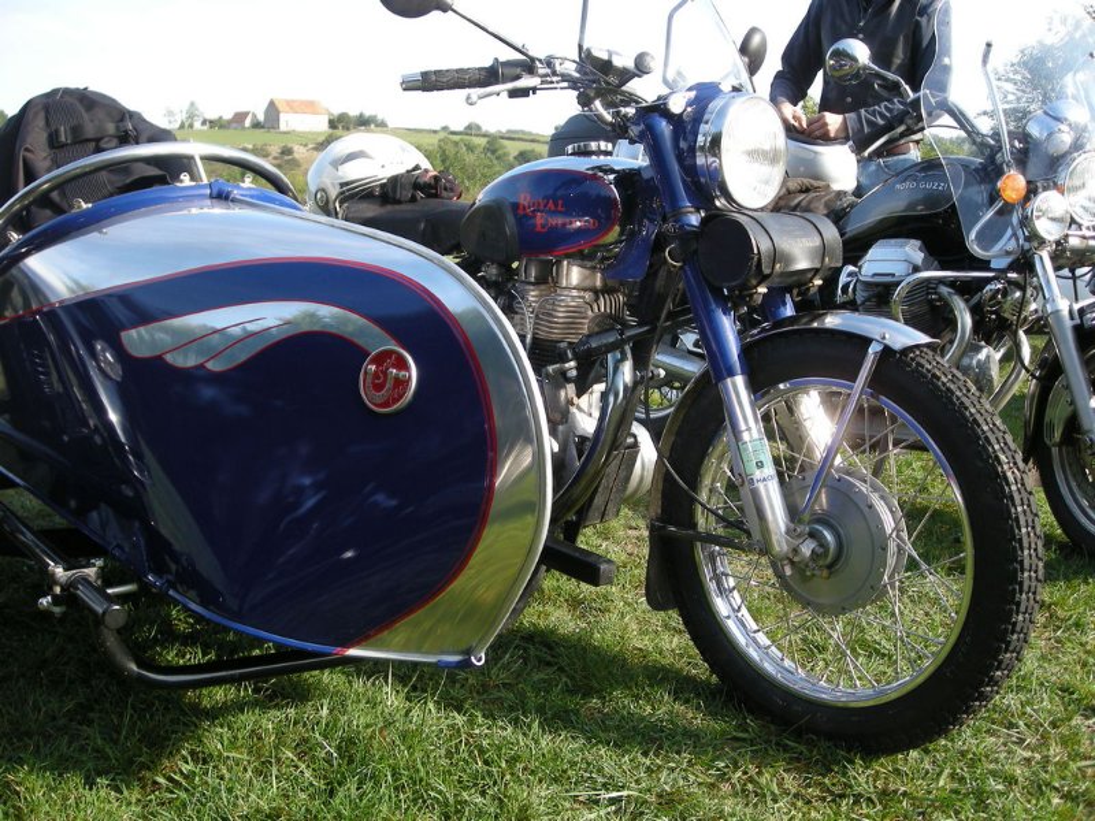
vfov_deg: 40.7
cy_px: 410
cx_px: 548
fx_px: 1107
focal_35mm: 35
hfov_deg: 52.6
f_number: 2.8
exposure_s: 1/236
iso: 50
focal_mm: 5.7
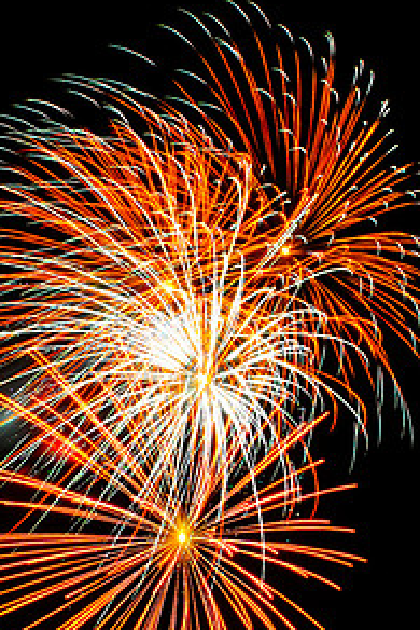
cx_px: 159
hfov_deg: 35.8
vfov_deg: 51.7
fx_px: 647
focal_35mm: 37
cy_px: 352
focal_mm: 24
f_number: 14
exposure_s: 8
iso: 200
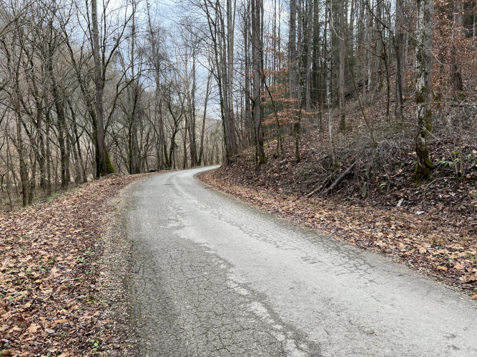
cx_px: 238
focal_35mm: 26
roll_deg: -0.2
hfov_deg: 67.3
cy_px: 178
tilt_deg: -5.8
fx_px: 358
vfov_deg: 53.0
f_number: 1.5
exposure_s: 1/516
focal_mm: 5.7
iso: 50
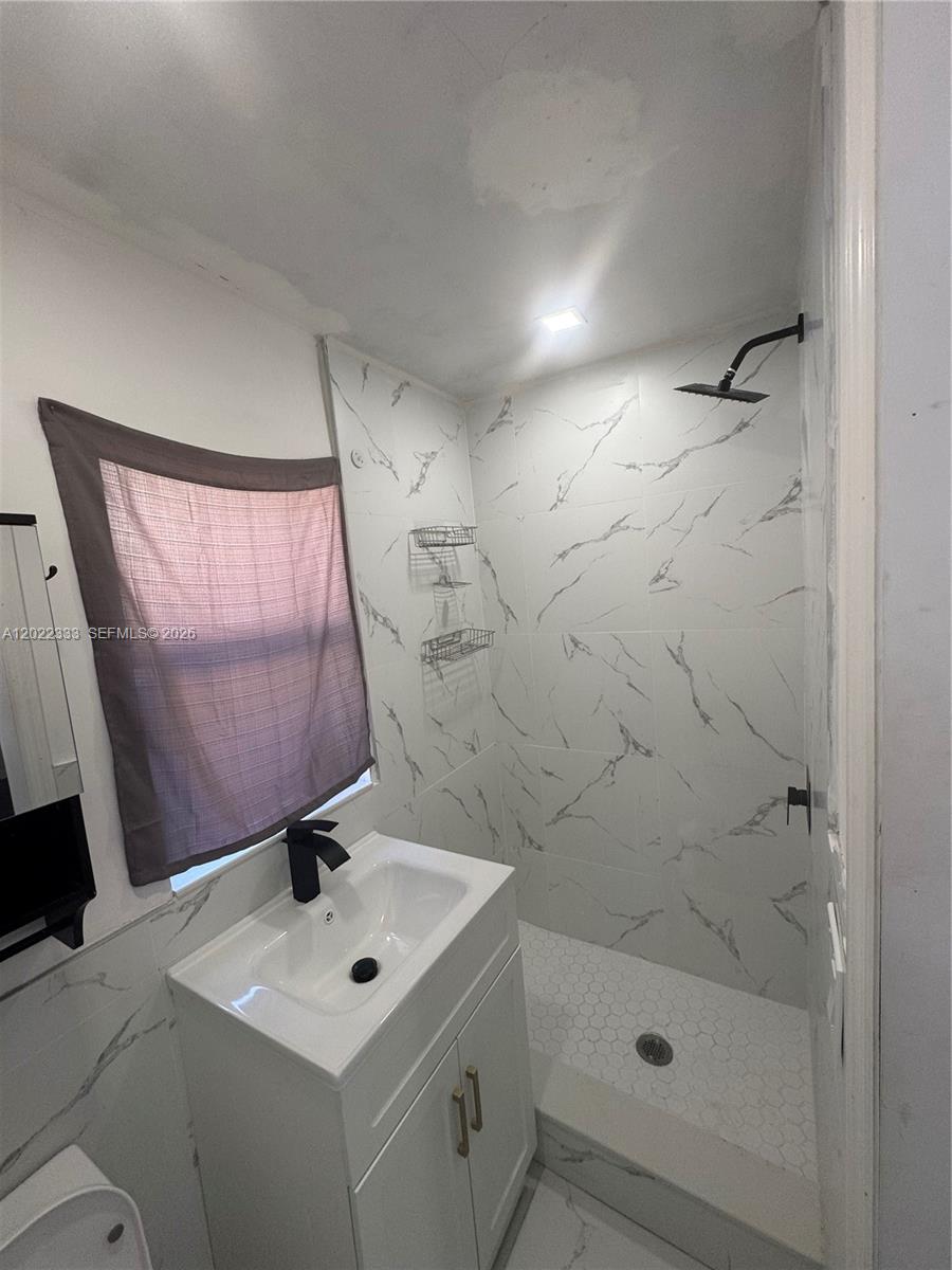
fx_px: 513
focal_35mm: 14
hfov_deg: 85.7
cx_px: 476
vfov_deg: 102.1
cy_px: 635
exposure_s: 1/99
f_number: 2.2
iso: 100
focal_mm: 2.22
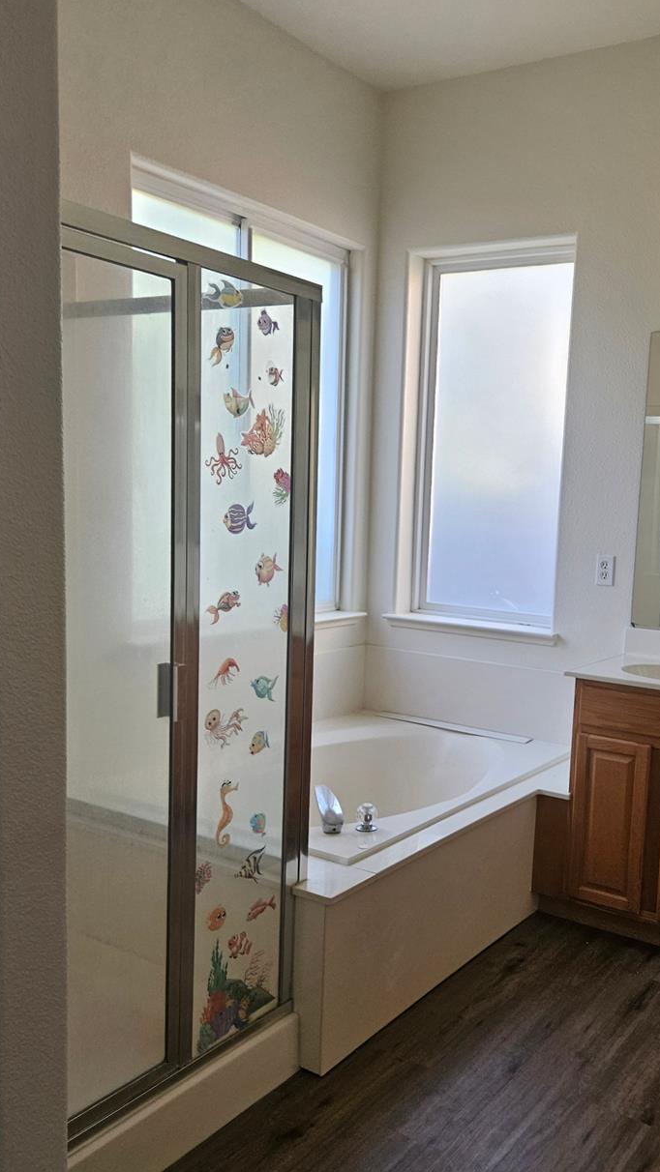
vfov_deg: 62.5
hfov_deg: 37.3
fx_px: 964
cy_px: 645
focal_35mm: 31
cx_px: 445
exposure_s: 1/359
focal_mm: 5.4
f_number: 1.8
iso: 200
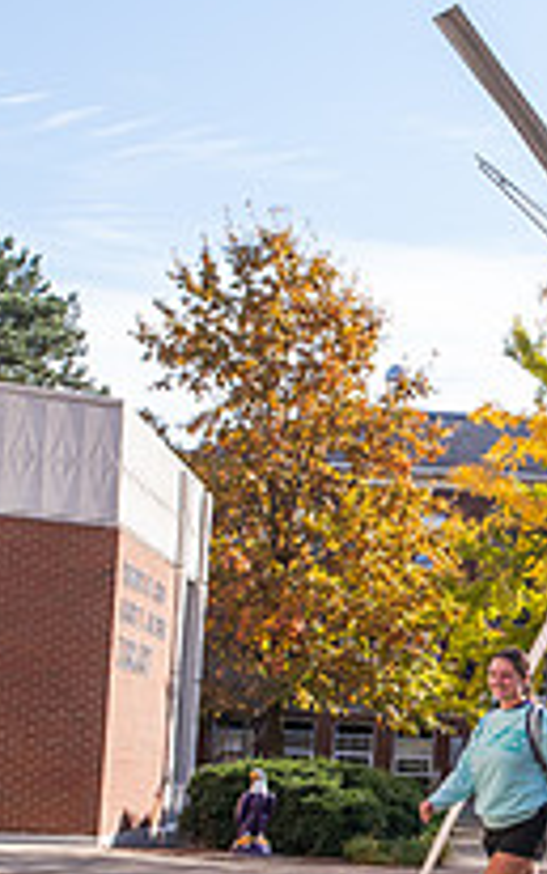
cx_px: 551
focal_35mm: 89
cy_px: 583
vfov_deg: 23.2
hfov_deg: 14.5
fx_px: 2120
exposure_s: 1/320
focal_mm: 31
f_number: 8
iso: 320
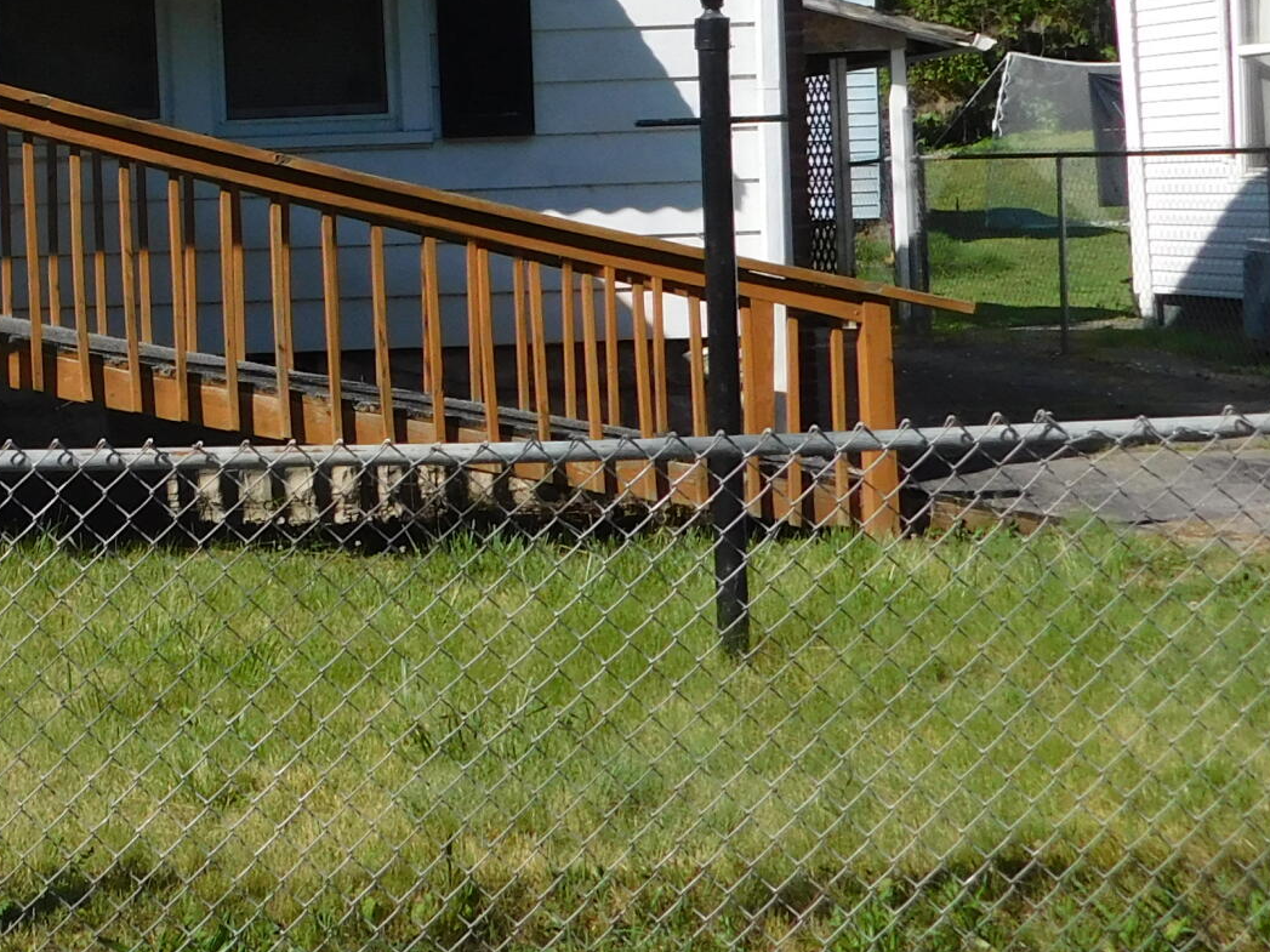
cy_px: 165
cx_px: -255
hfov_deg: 21.2
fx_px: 3155
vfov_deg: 17.0
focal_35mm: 86
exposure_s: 1/1500
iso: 125
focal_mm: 5.3
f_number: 3.2
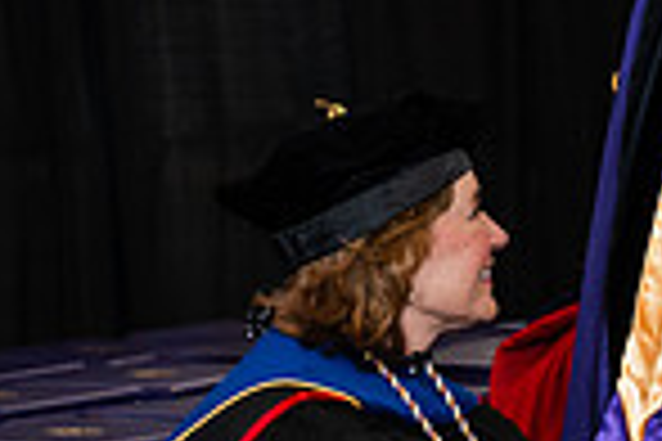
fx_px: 5075
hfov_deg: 7.2
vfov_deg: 5.0
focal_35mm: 276
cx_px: 1225
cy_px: 137
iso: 1250
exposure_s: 1/200
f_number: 4.5
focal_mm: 70
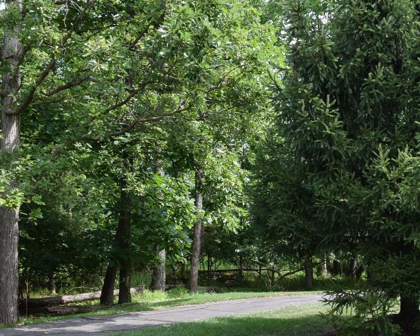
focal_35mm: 48
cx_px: 296
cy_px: 241
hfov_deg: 38.1
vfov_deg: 31.0
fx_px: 596
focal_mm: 18
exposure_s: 1/125
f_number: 5.6
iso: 100
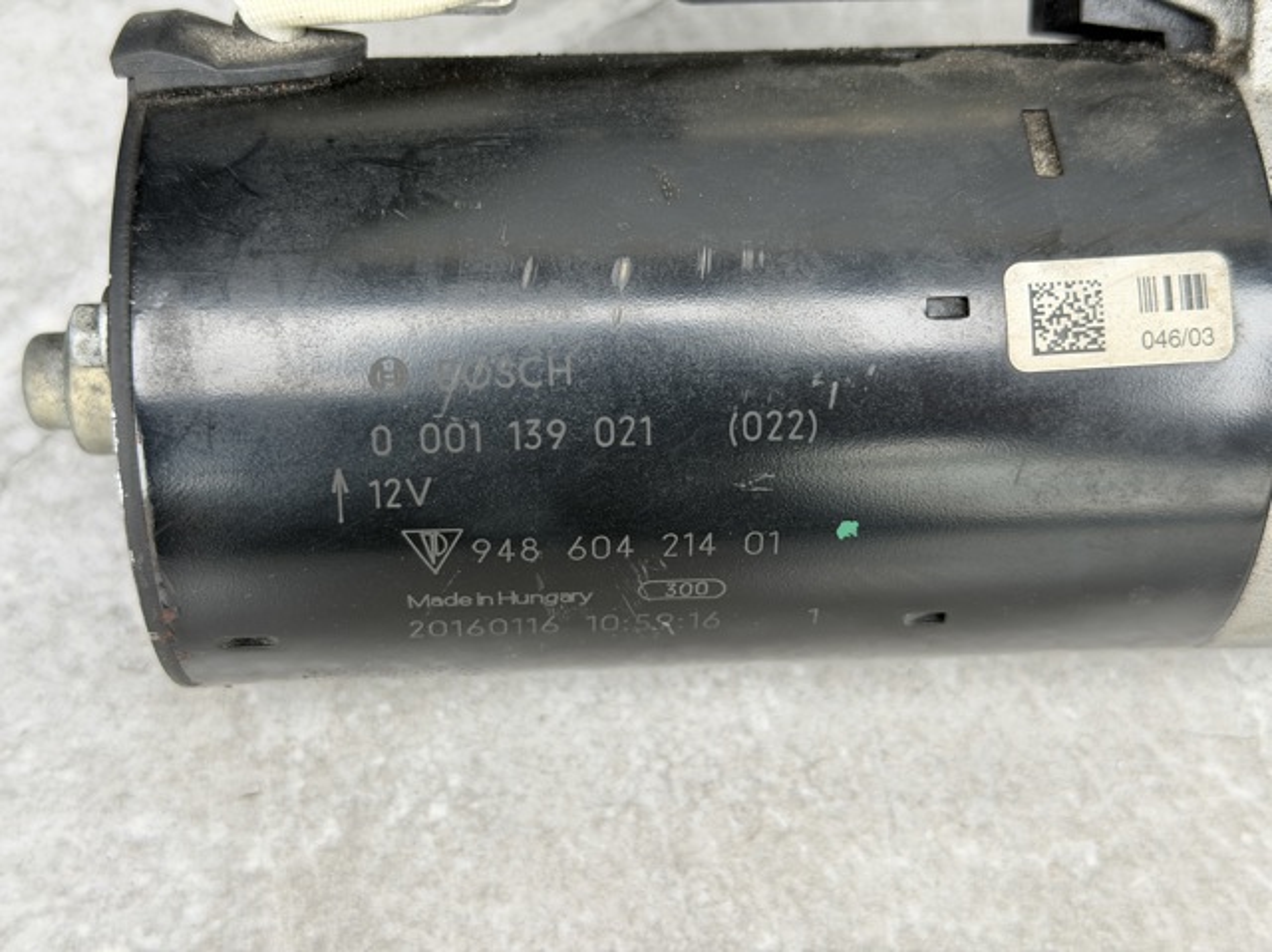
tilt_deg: -58.0
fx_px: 1762
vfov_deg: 30.2
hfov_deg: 39.7
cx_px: 636
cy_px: 476
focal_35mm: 48
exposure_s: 1/183
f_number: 1.78
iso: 50
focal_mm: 6.76
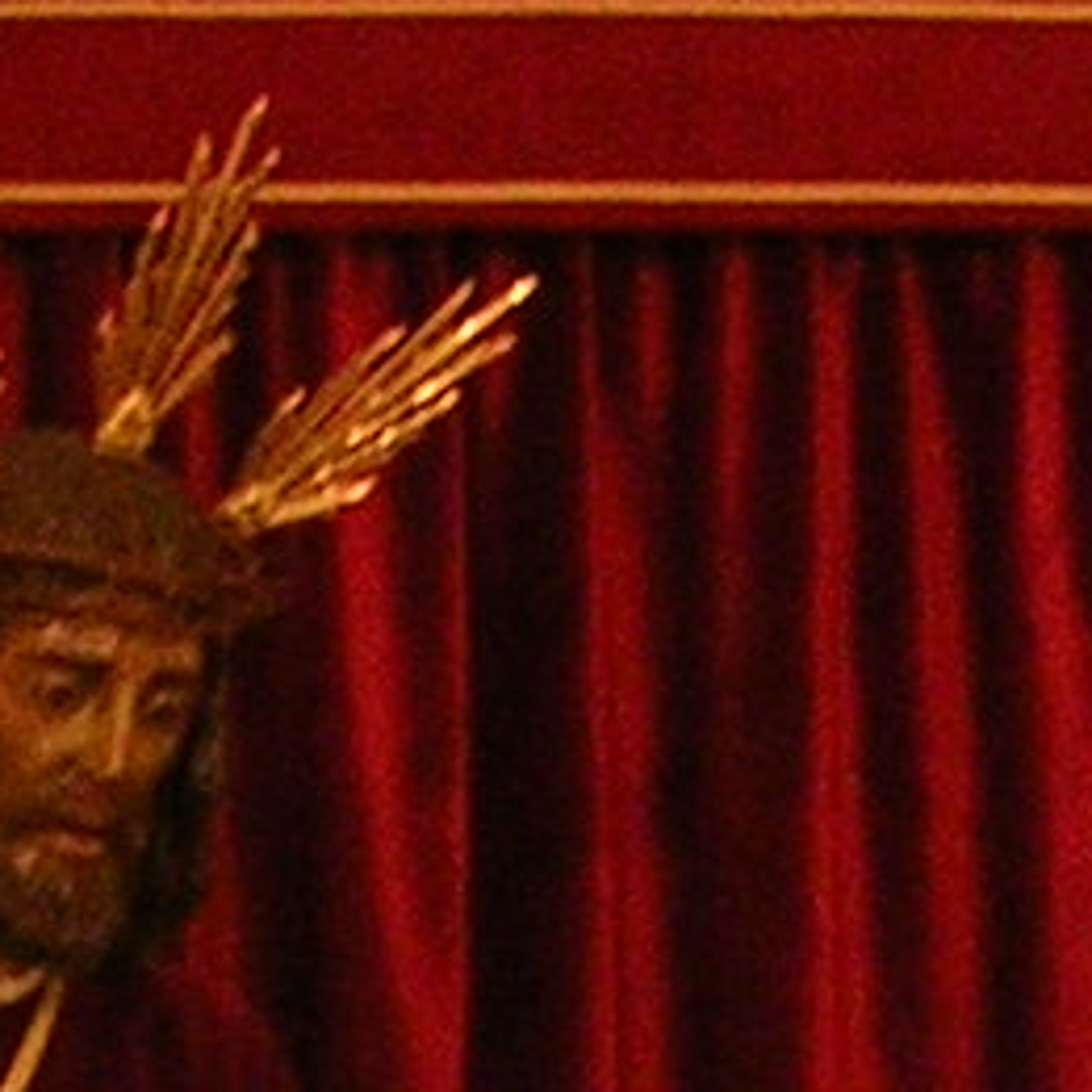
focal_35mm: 264
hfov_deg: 6.6
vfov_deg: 6.5
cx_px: 1121
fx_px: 9422
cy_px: 2029
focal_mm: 5.8
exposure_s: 1/5.4
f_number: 2.8
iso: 104
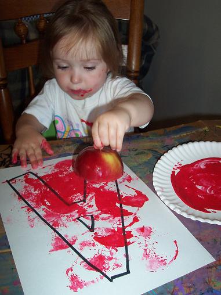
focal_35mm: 37
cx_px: 110
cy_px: 148
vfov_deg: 50.1
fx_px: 315
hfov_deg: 38.7
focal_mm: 5.6
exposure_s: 1/60
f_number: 2.8
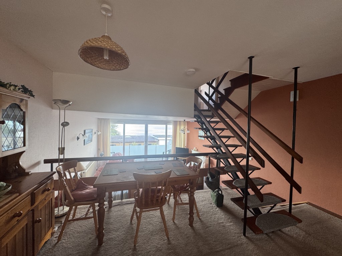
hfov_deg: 102.1
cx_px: 171
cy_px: 128
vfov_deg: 85.7
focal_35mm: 14
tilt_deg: -3.5
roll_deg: -1.9
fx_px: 138
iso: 125
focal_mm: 2.22
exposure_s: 1/99
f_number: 2.2
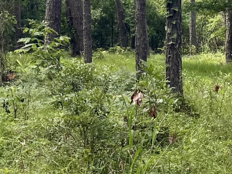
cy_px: 24
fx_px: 858
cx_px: 359
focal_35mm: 128
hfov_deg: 14.3
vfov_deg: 11.5
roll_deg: -1.4
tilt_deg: +1.0
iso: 100
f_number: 1.78
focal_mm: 6.76
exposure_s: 1/1018
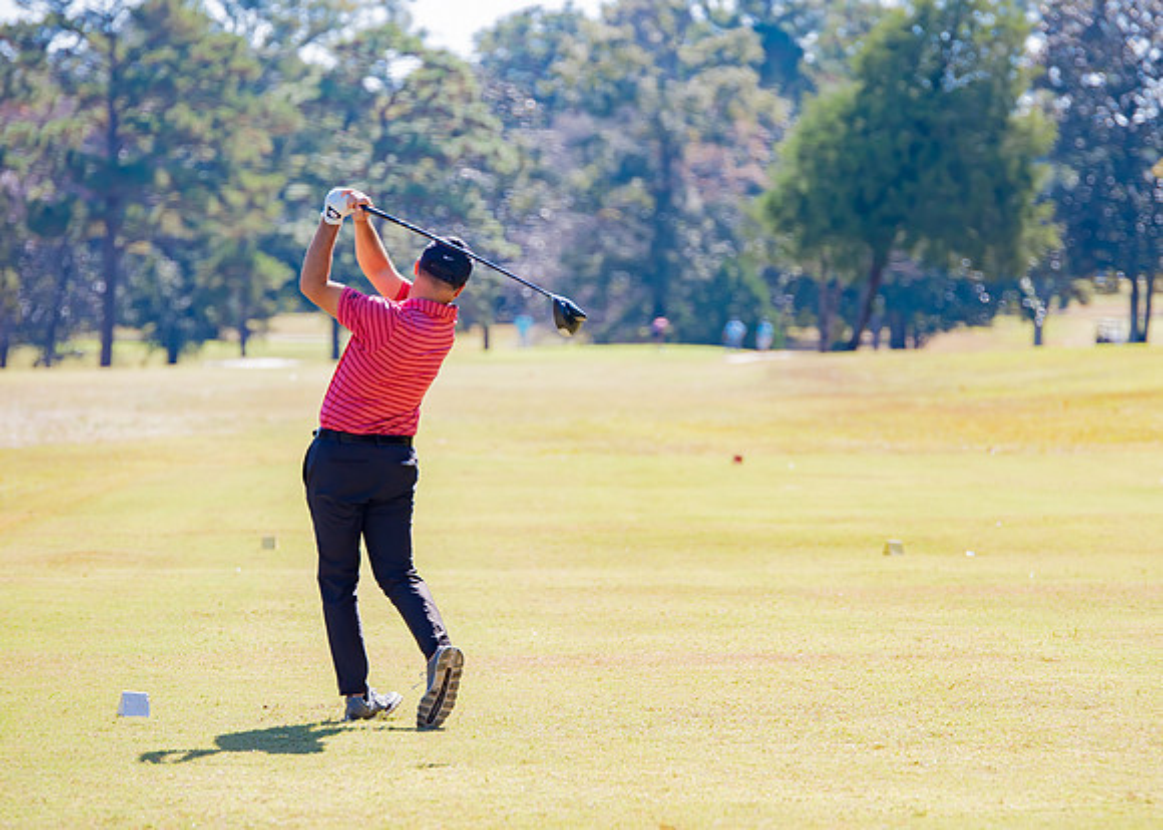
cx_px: 651
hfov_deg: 9.8
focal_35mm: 205
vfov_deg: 7.0
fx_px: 6756
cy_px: 415
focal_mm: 170
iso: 100
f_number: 4
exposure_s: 1/640
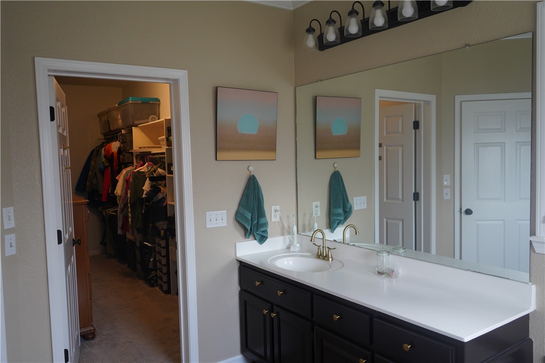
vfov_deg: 46.4
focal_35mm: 28
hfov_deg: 65.5
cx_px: 272
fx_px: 424
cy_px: 182
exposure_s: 1/250
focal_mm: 28
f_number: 3.5
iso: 800
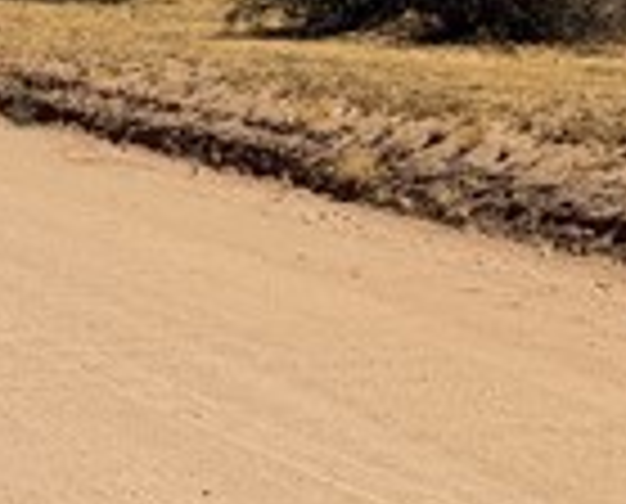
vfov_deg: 8.8
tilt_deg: +4.1
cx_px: 766
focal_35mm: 172
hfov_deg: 11.0
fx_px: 3196
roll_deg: -2.1
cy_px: -302
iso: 80
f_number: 1.78
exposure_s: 1/9091
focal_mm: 6.76
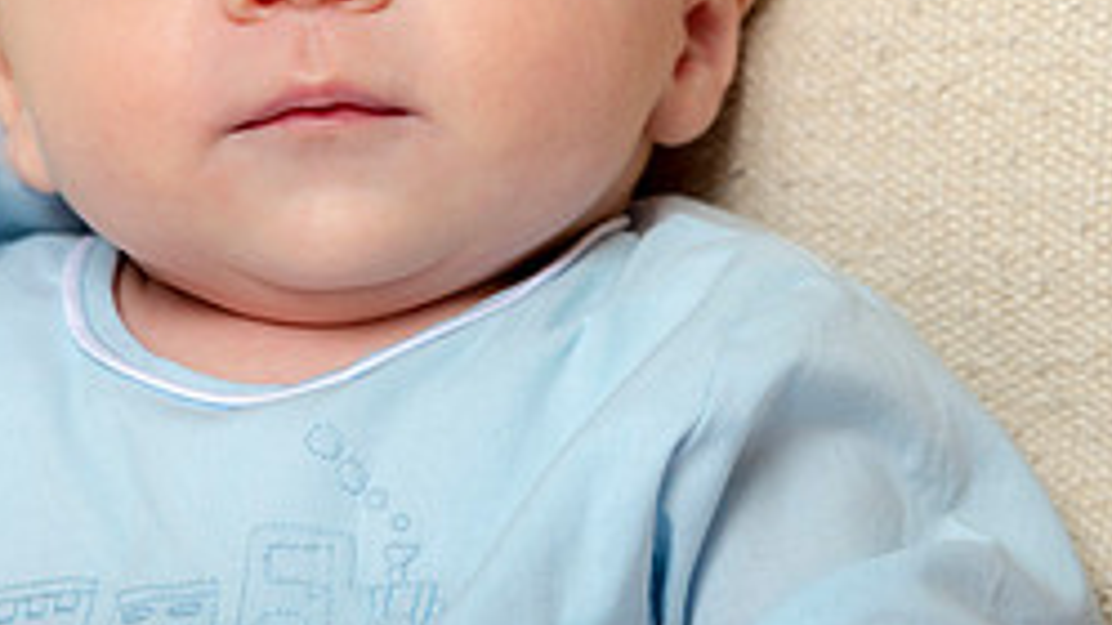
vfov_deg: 2.9
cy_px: 183
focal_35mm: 414
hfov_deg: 5.2
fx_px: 12206
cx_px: 451
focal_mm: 170
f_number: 5.6
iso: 250
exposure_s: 1/200
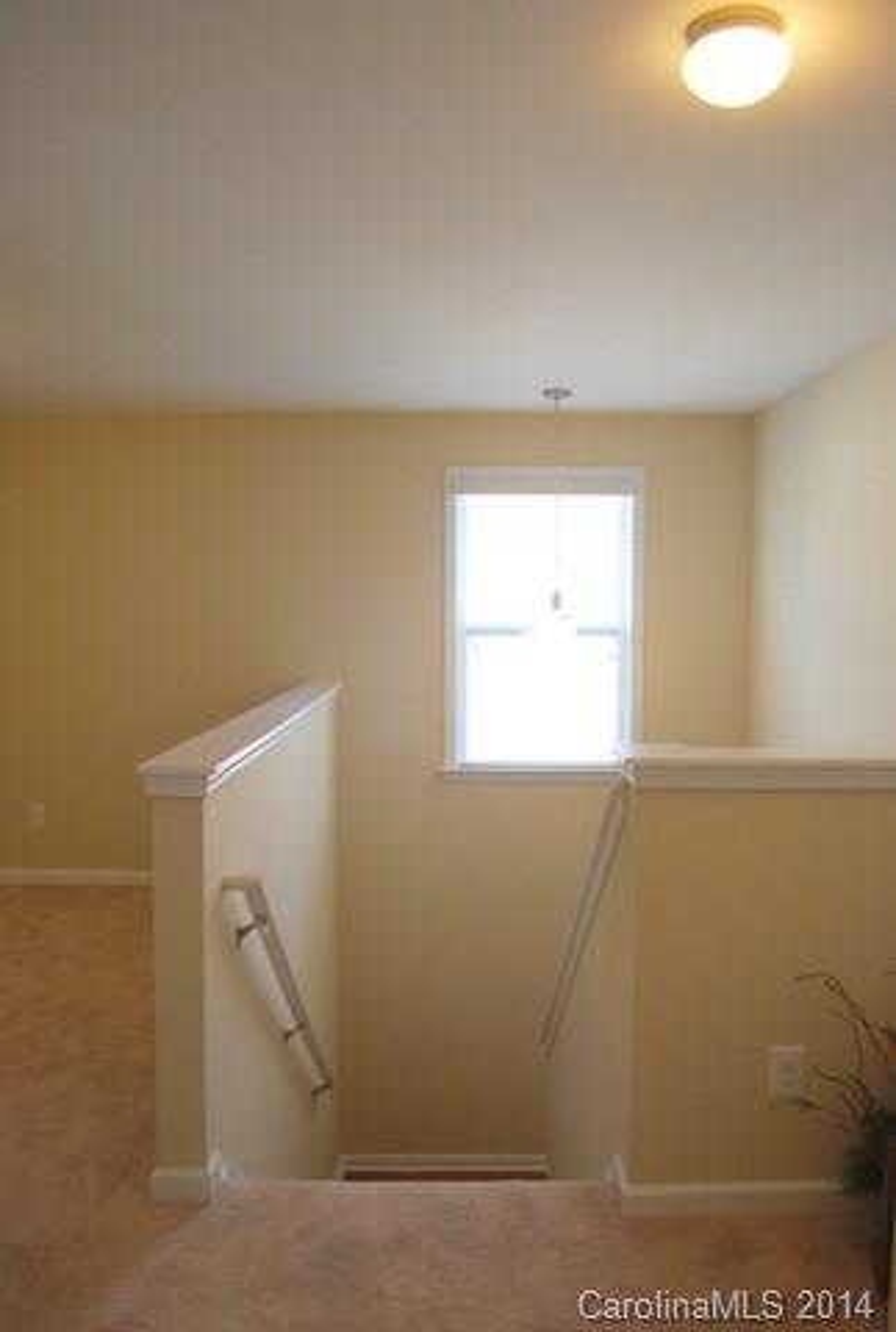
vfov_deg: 67.2
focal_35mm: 27
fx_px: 1001
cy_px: 666
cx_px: 448
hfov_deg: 48.2
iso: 200
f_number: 4
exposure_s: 1/60
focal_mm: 18
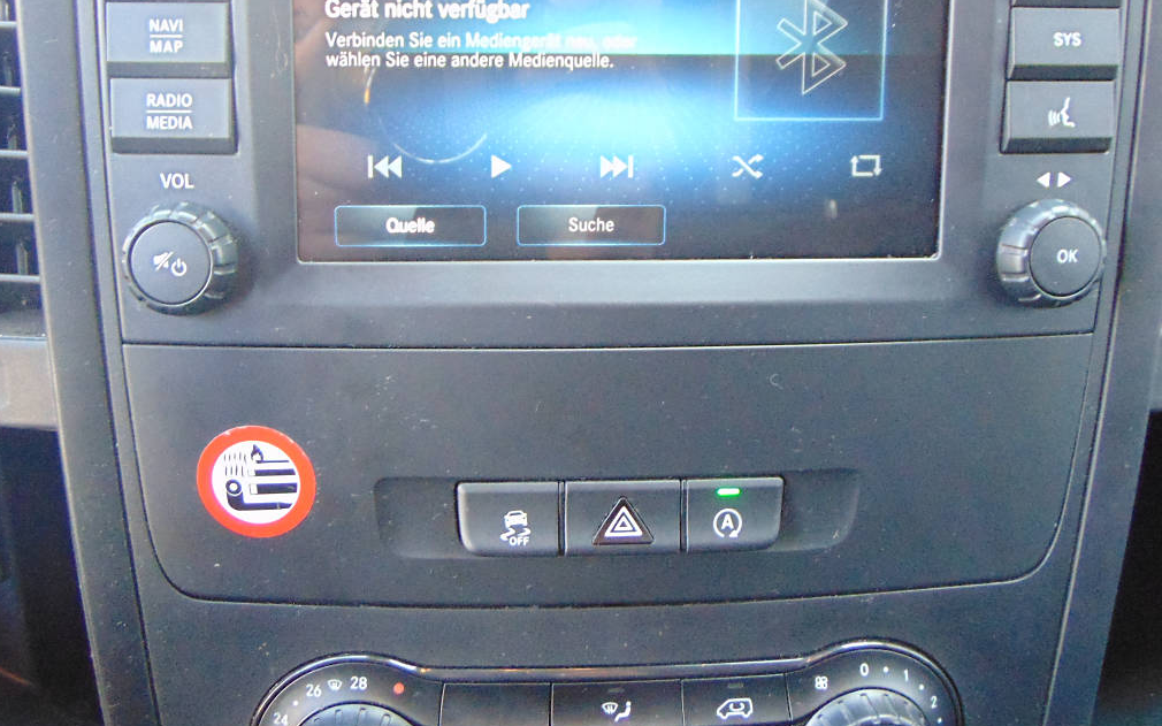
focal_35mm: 42
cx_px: 536
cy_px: 337
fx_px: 1330
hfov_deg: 47.2
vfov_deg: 30.5
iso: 100
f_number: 3
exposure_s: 1/30
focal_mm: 4.5
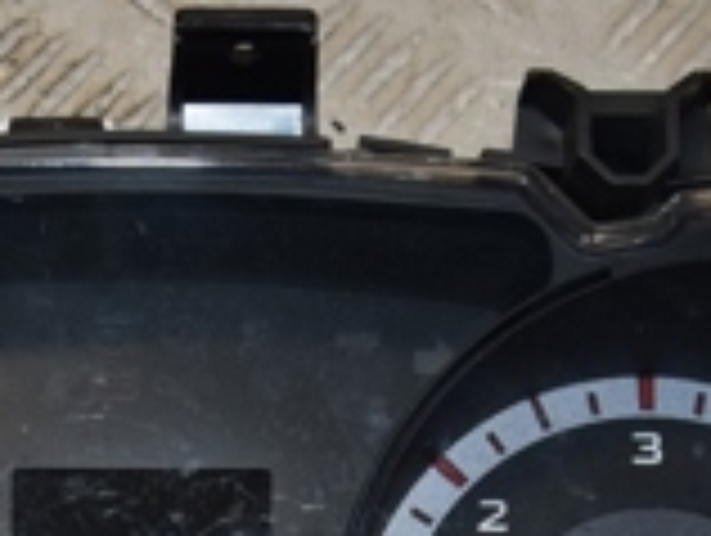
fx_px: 3353
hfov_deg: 12.1
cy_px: 644
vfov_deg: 9.0
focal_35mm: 163
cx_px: 153
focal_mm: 28
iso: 800
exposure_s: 1/200
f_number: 8
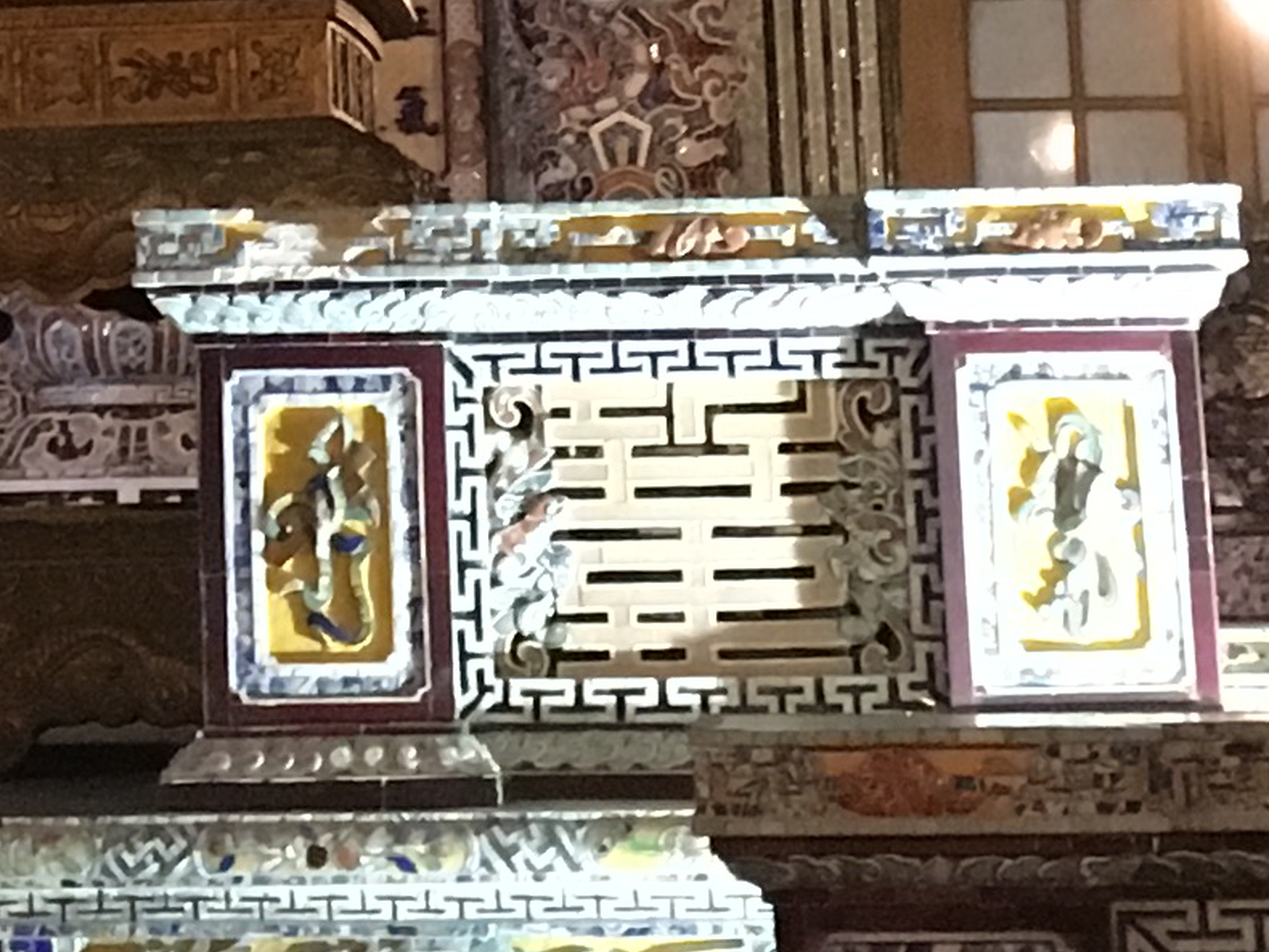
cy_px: -751
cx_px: 75
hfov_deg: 13.2
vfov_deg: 9.5
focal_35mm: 148
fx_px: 5427
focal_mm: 4.15
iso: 320
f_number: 2.2
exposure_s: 1/17
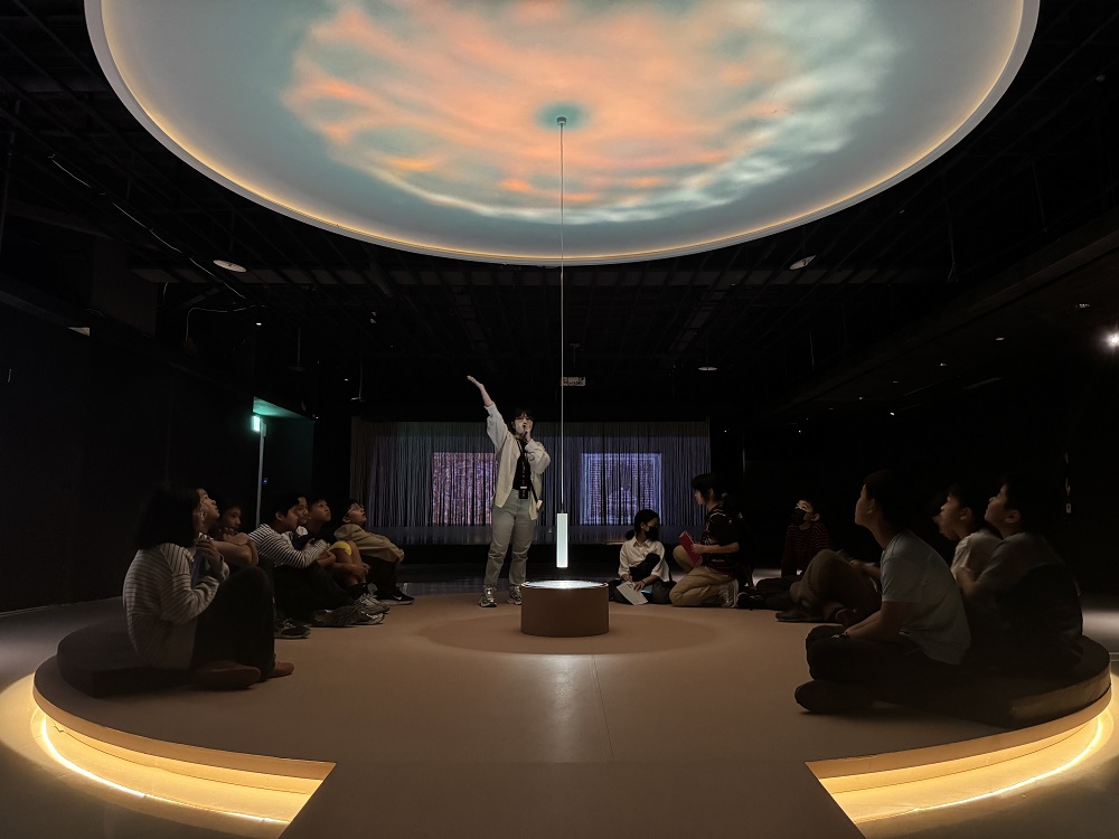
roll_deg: +0.4
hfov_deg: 71.6
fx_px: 776
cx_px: 560
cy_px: 420
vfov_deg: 56.8
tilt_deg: +7.9
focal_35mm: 24
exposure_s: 1/40
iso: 1000
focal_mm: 6.76
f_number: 1.78
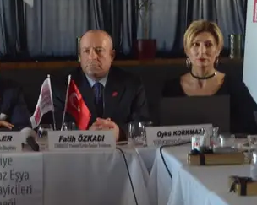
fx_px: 1407
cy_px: 53
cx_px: -3
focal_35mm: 185
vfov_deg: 8.3
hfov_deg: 10.4
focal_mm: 40
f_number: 5
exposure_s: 1/100
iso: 400
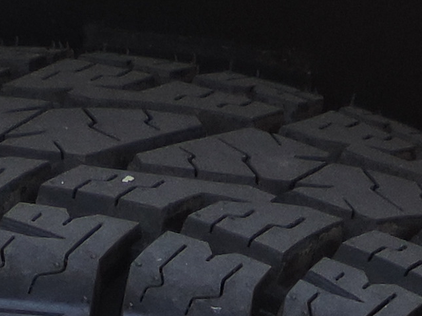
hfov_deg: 10.7
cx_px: 262
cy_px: 994
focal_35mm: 184
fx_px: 2243
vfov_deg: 7.1
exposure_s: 1/80
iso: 80
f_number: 3
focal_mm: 4.3
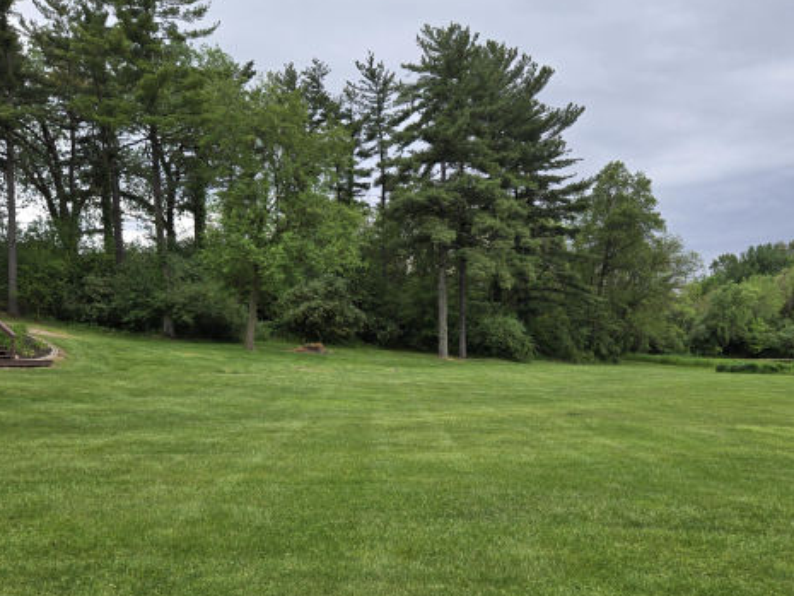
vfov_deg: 42.6
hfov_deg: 55.3
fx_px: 757
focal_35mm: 33
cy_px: 376
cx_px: 426
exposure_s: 1/690
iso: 25
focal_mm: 5.4
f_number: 1.8
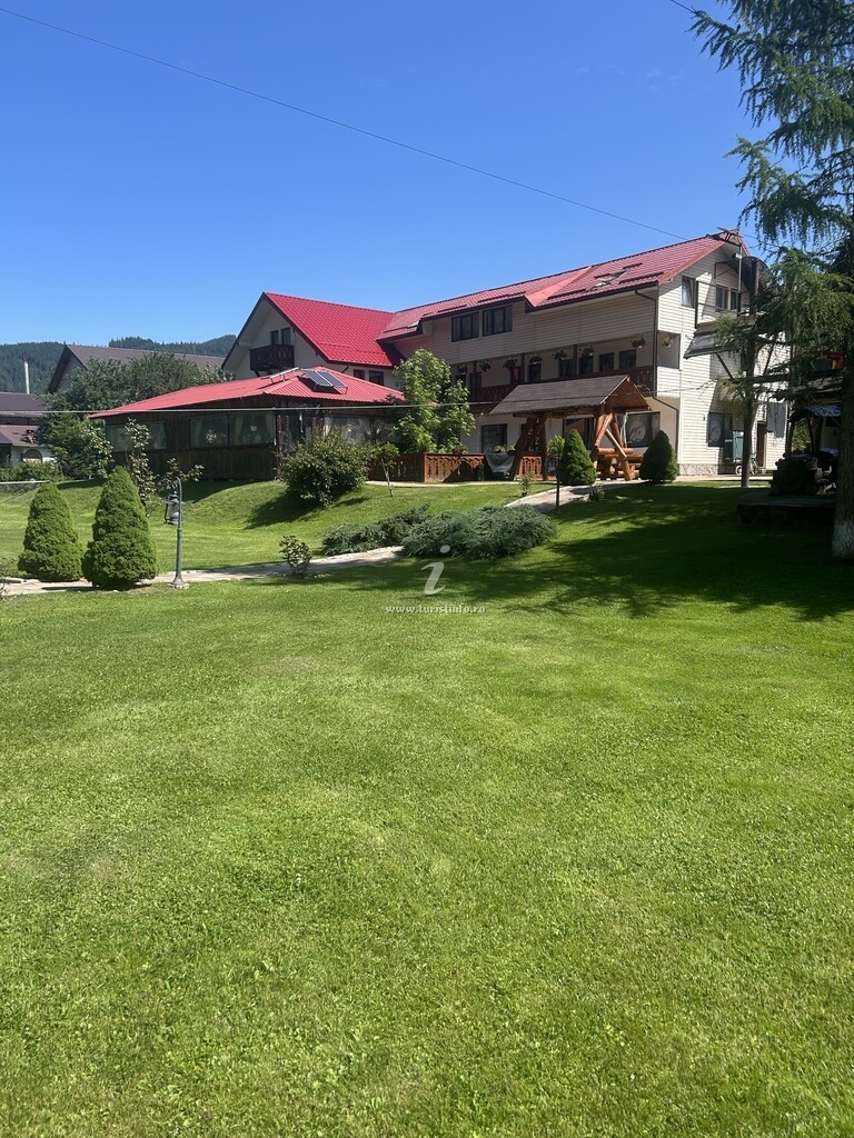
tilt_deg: -9.0
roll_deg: +0.7
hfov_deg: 53.1
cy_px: 569
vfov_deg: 67.3
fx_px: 855
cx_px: 427
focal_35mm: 26
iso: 50
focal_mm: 5.7
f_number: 1.5
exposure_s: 1/2695
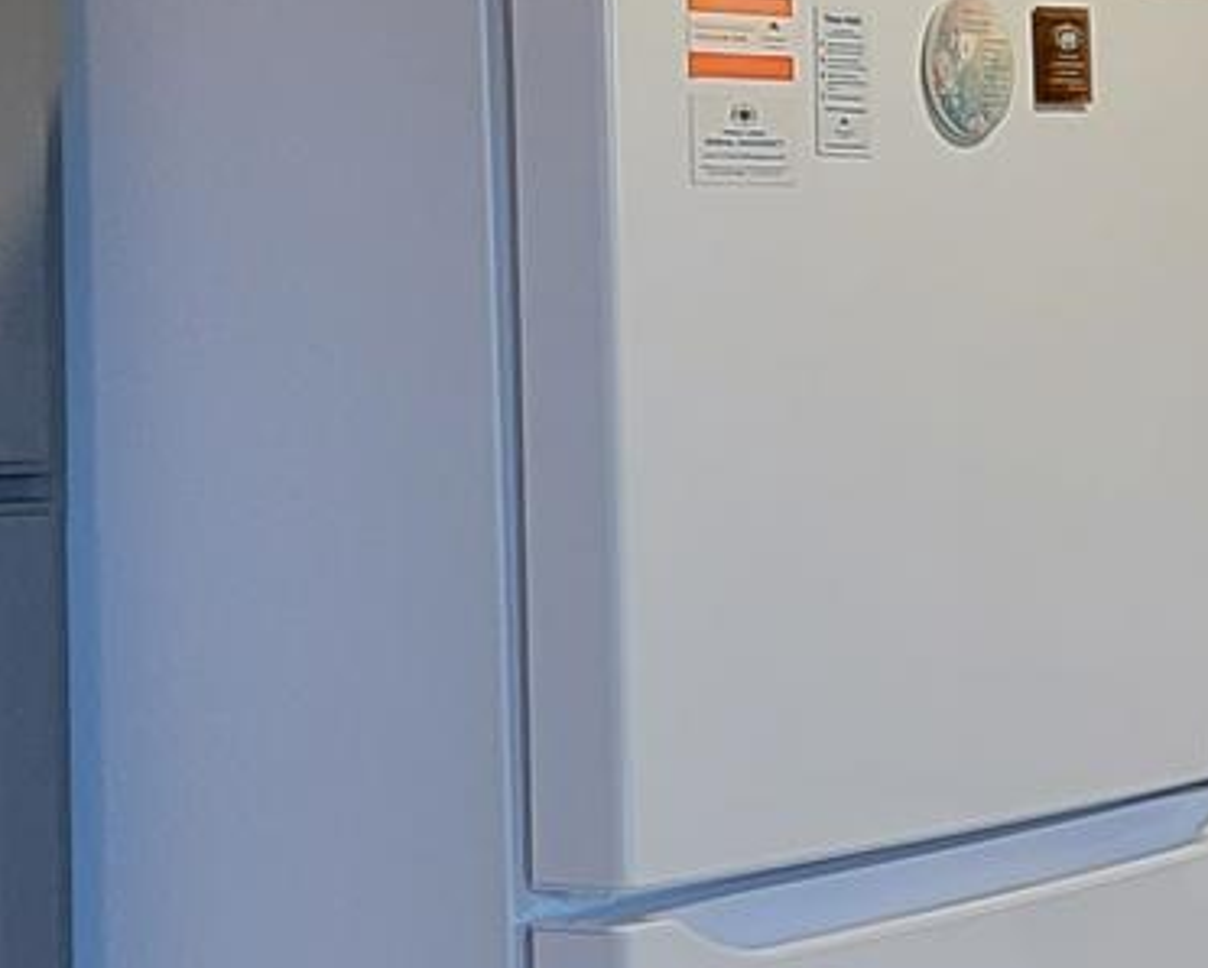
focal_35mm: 129
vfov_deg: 12.0
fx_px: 4614
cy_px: 500
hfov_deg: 14.3
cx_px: 1555
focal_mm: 6.7
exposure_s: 1/40
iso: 200
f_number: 1.8
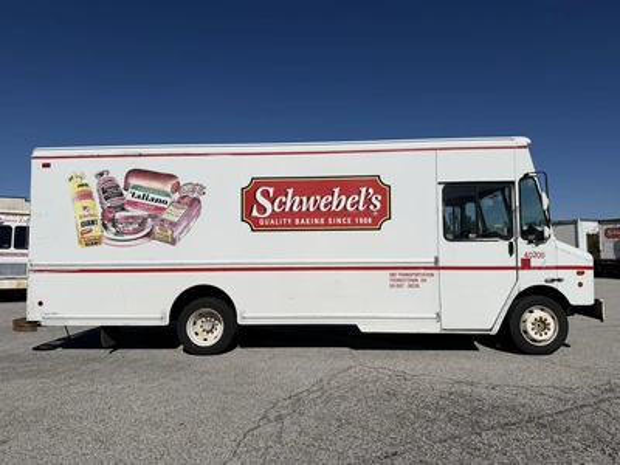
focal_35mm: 24
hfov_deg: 71.6
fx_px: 430
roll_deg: +0.5
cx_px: 310
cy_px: 232
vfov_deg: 56.8
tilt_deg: +2.3
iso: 80
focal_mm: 6.76
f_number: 1.78
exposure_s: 1/22727
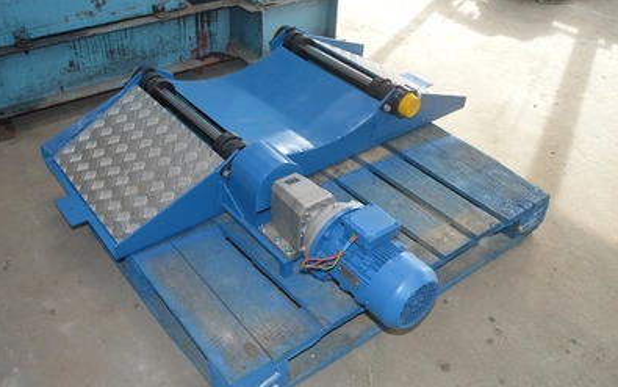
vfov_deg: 37.3
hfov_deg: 56.7
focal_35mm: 34
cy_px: 207
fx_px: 573
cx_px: 308
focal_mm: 22
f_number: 4
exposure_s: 1/125
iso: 320
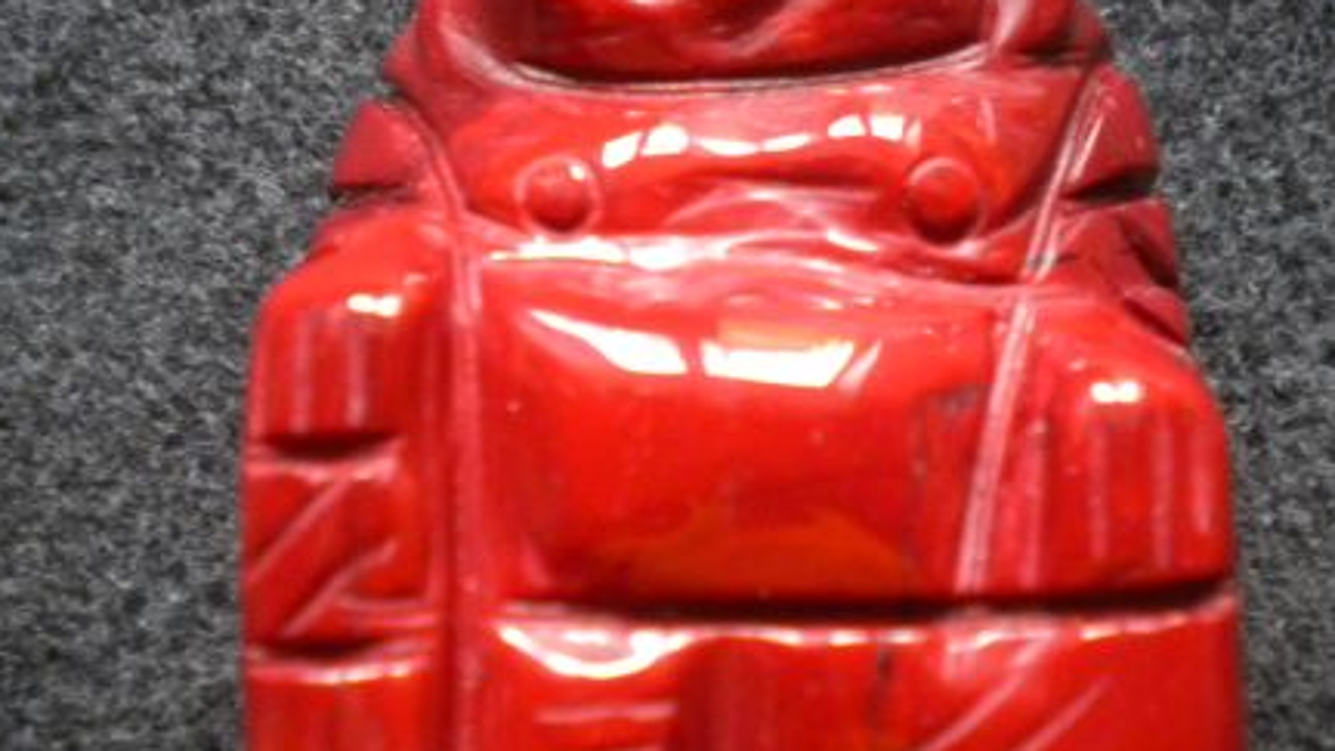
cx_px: 766
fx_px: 2195
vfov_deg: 19.3
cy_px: 189
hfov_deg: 33.8
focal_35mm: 62
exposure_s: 1/8.8
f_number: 3.5
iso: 481
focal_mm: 7.4
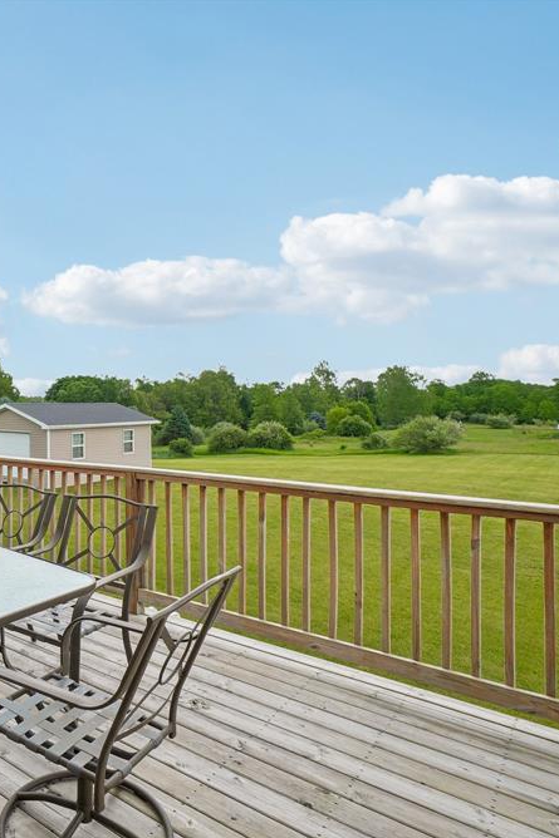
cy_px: 424
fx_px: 536
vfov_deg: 76.1
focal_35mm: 23
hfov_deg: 48.6
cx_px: 45
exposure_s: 1/350
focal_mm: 10
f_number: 8
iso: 100
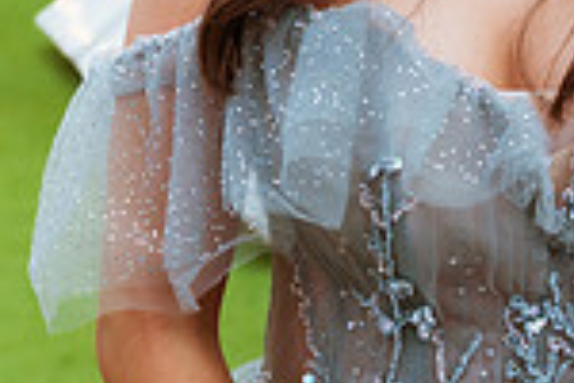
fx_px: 1483
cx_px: 298
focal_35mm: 93
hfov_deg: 21.9
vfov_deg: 14.3
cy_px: -52
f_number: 2.8
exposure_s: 1/1250
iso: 100
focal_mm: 24
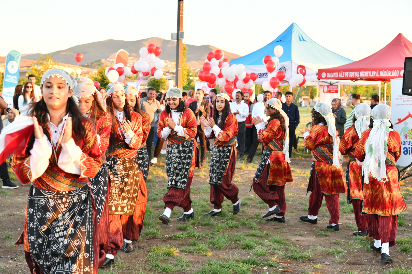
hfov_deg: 36.2
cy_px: 137
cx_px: 206
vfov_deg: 24.6
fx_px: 629
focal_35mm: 55
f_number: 5
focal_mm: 55
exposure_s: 1/200
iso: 800
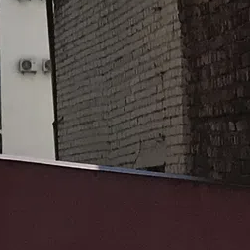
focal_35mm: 235
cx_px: -260
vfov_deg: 7.4
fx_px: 1920
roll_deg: -1.1
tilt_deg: +7.3
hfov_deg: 7.2
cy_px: -52
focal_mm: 3.99
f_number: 1.8
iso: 20
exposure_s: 1/2283
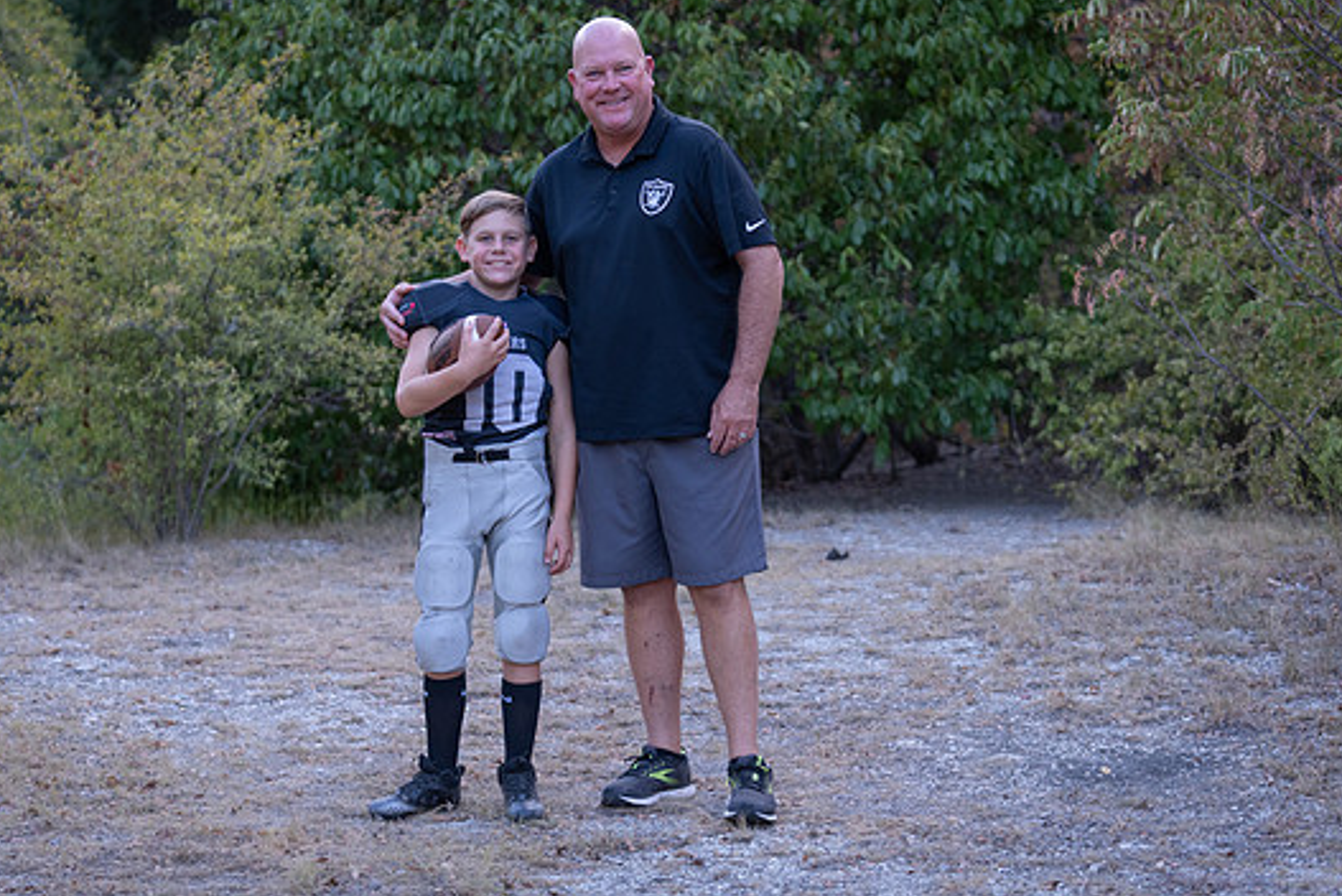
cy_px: 431
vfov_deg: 17.7
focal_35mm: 77
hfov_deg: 26.3
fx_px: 2872
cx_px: 621
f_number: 2.8
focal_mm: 70
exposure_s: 1/320
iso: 640
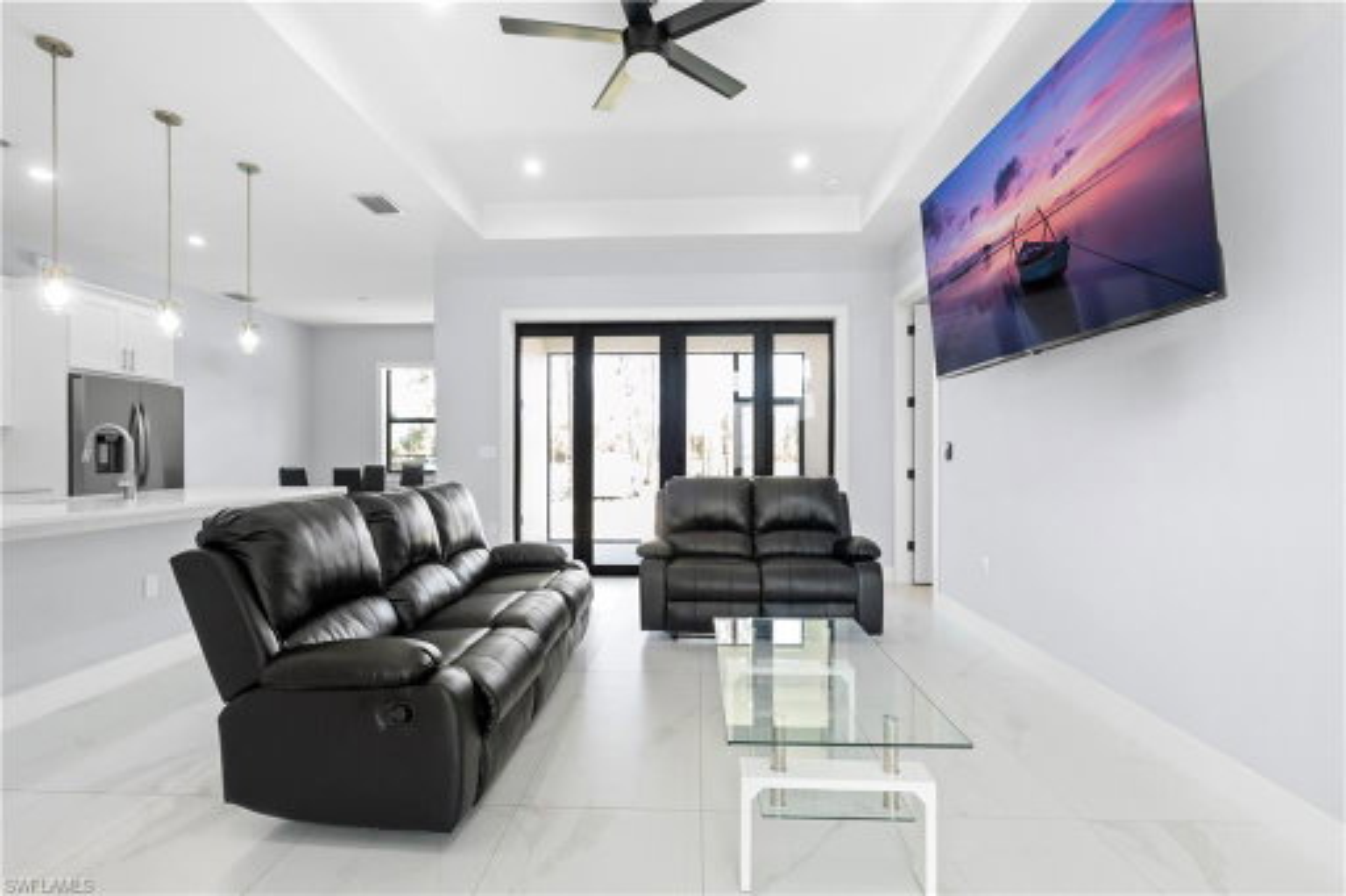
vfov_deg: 77.3
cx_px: 673
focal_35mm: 15
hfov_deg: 100.4
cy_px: 448
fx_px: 561
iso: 640
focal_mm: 10
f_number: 8
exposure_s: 1/13
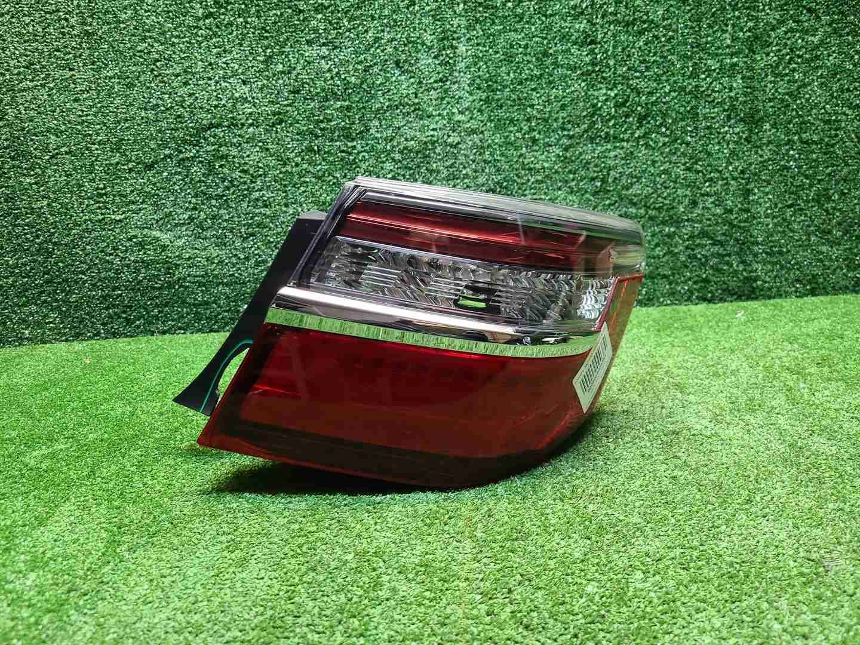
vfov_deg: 53.1
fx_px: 646
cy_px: 322
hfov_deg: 67.3
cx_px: 430
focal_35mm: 26
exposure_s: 1/50
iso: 254
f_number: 1.8
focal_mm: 5.4
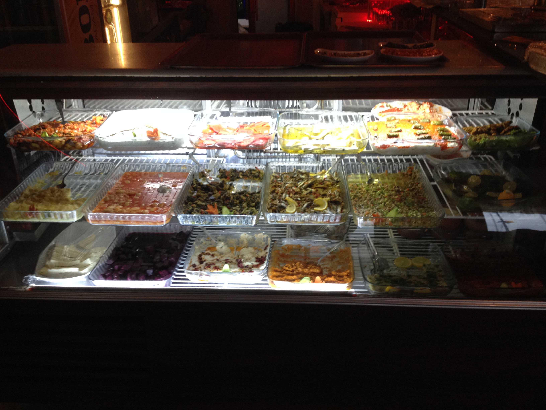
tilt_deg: -27.6
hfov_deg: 52.6
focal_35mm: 35
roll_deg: +0.6
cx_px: 273
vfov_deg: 40.7
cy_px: 205
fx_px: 552
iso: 100
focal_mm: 4.28
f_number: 2.4
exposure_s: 1/20
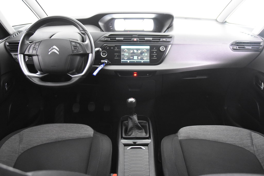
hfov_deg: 61.9
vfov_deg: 43.6
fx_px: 220
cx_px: 132
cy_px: 88
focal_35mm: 30
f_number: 2.8
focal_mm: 20
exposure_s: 1/30
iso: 5000
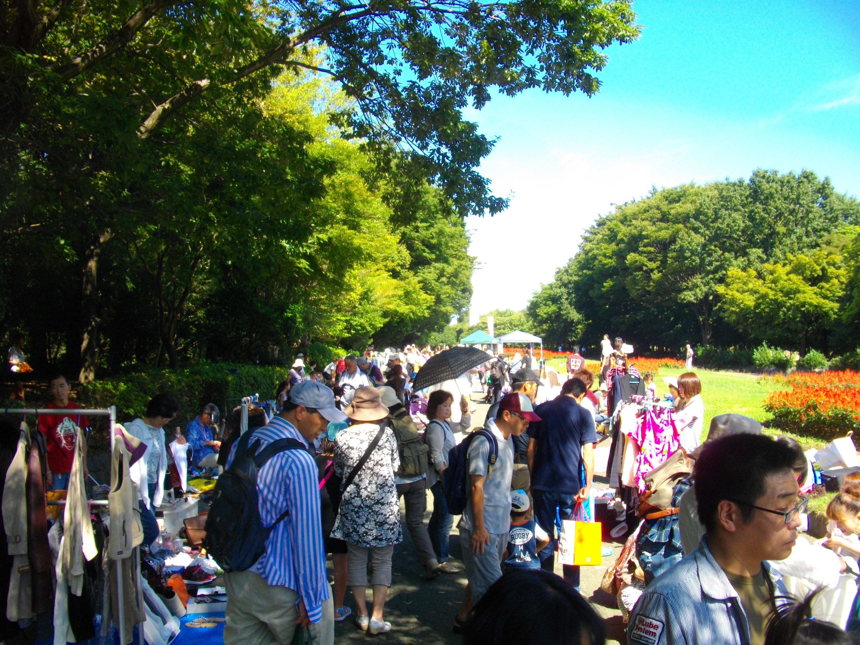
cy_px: 322
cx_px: 430
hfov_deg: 56.8
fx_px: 795
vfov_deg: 44.2
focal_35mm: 32
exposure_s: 1/100
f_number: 5.5
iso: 100
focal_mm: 5.7
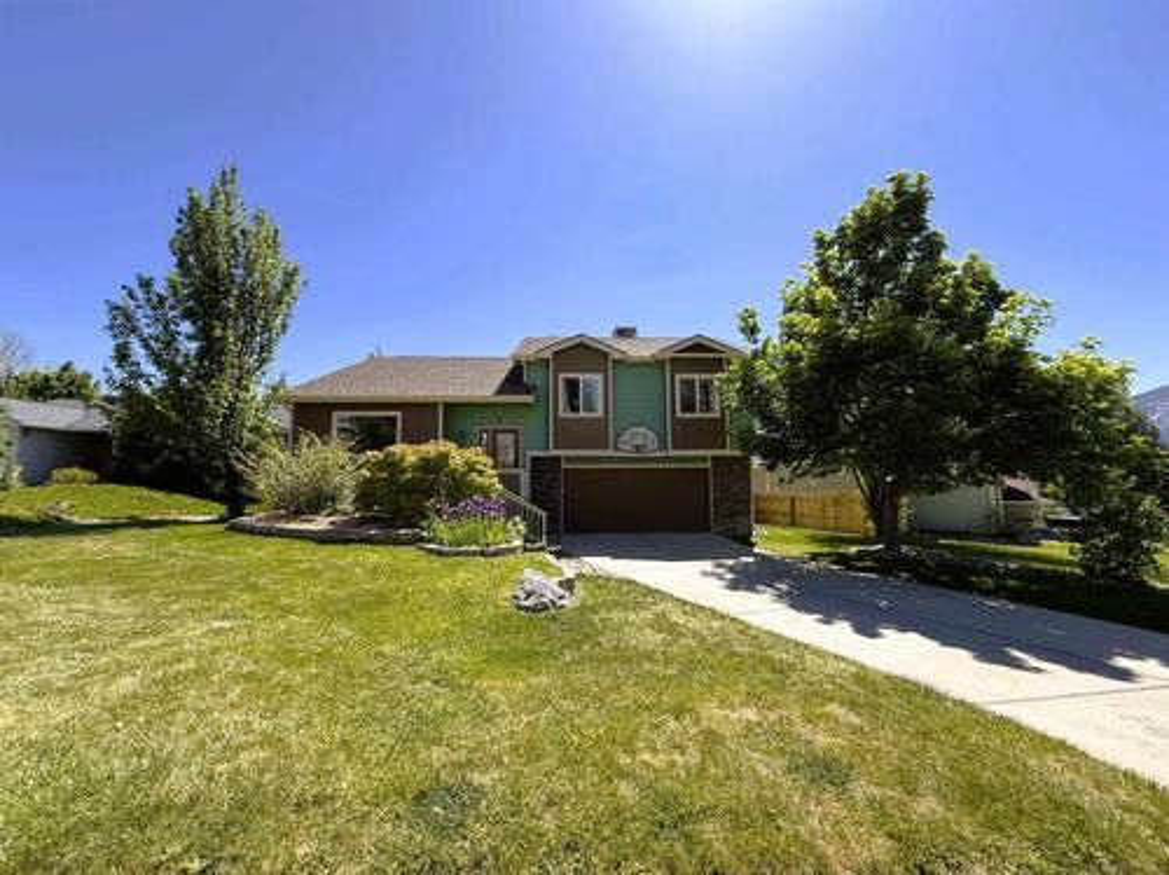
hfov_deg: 102.1
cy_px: 438
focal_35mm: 14
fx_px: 472
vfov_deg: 85.6
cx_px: 584
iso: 50
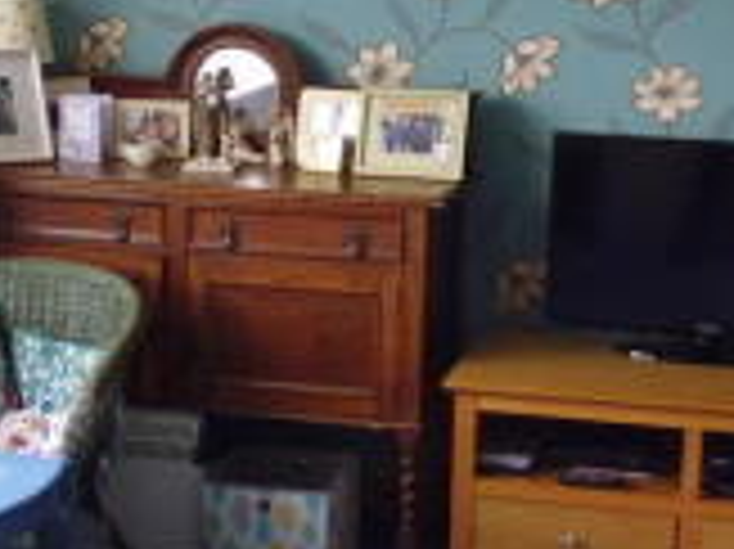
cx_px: 430
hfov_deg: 22.7
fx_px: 1822
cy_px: 218
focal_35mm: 86
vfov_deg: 17.1
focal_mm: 4.3
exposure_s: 1/60
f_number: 2.8
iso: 160
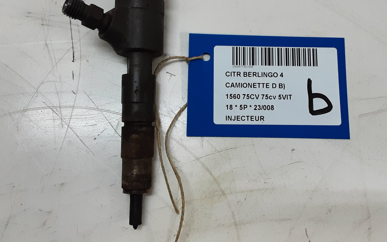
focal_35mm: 38
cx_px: 206
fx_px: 401
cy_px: 82
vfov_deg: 33.3
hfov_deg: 51.5
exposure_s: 1/50
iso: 80
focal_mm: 2.91
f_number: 1.9
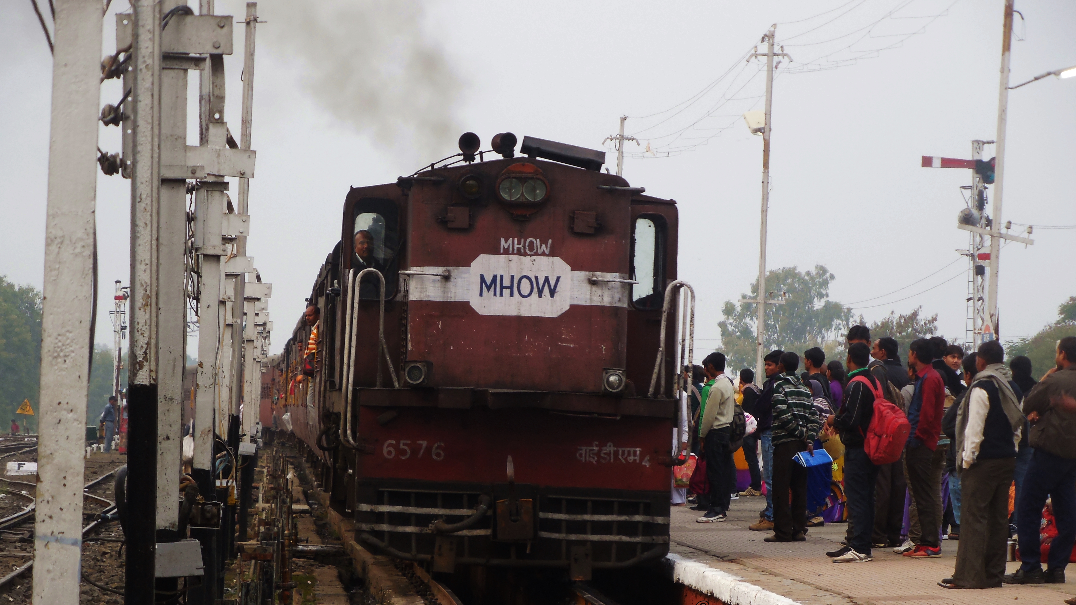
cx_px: 536
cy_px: 367
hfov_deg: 11.6
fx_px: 5307
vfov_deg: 6.5
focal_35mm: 186
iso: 160
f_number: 5
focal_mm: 30.6
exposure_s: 1/30
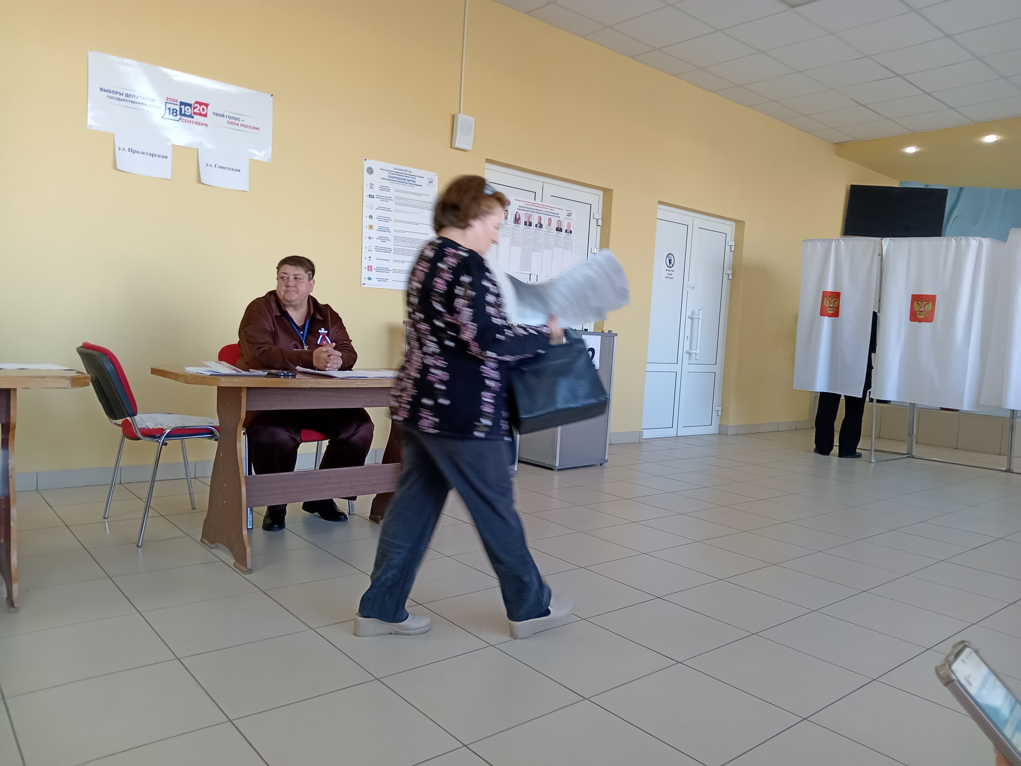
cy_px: 383
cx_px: 510
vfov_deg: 54.9
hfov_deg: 69.4
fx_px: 737
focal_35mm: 25
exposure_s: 1/33.3
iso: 242
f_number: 1.8
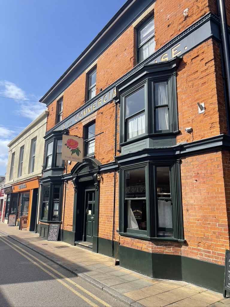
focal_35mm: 26
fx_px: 230
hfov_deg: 53.1
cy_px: 154
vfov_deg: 67.3
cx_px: 115
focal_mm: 5.1
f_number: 1.6
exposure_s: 1/2924
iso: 32
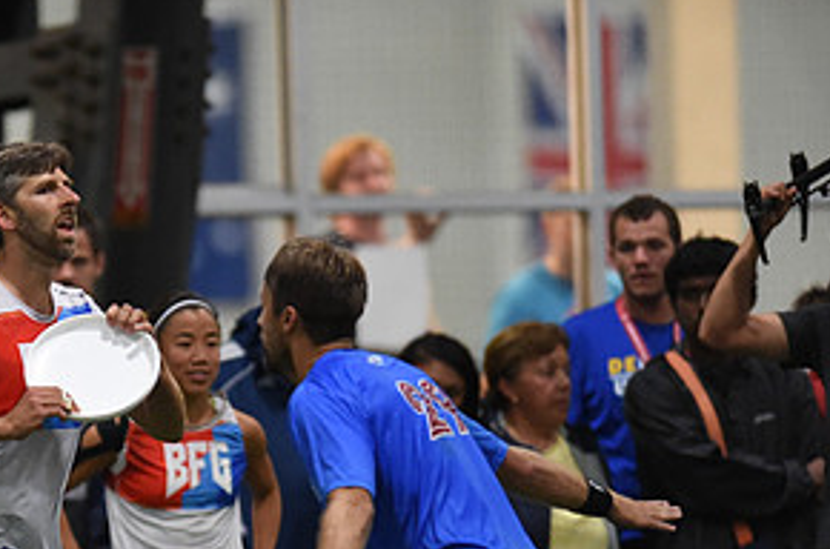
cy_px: 510
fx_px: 18404
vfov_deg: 1.7
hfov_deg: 2.6
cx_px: 11
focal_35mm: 800
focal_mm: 400
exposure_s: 1/640
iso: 10000
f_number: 2.8
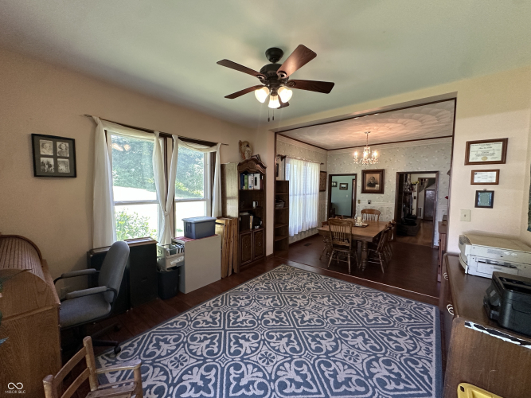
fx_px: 215
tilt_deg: -3.3
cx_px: 266
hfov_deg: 102.1
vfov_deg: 85.7
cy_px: 199
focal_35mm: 14
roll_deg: -1.1
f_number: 2.2
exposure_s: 1/120
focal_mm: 2.22
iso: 250
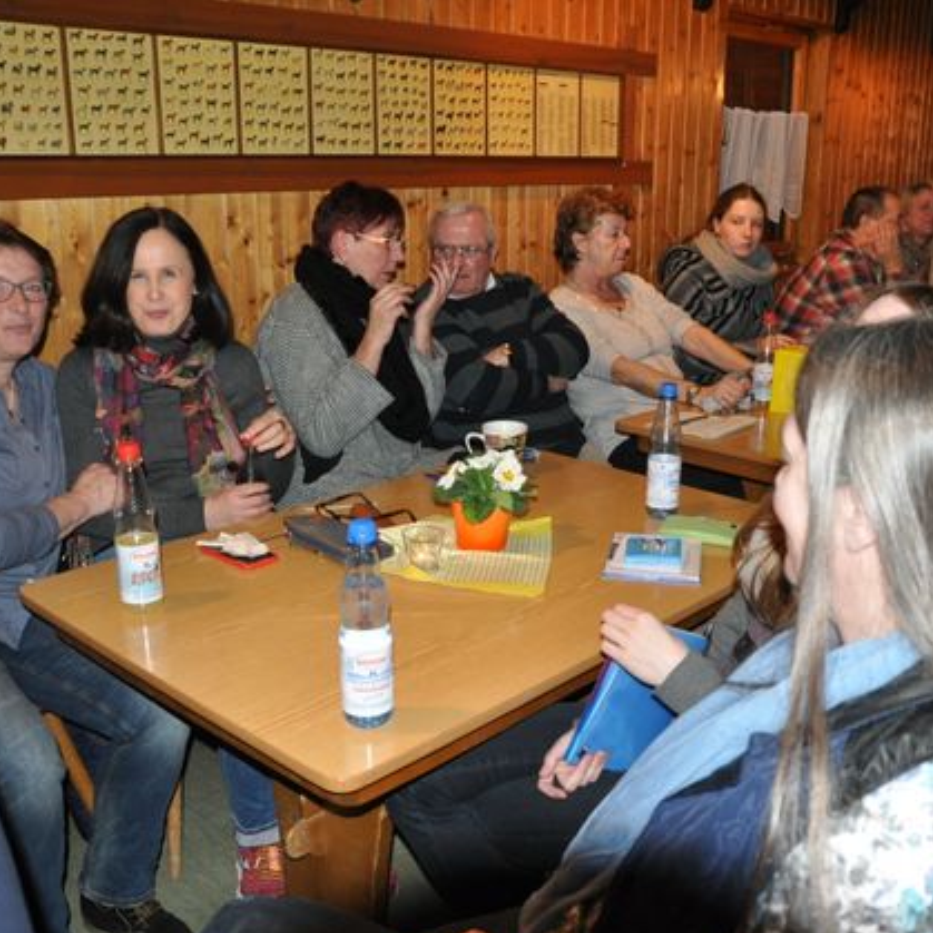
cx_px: 523
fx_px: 1067
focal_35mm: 35
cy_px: 471
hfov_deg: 47.1
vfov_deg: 47.2
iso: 800
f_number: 3.5
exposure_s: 1/60
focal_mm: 18
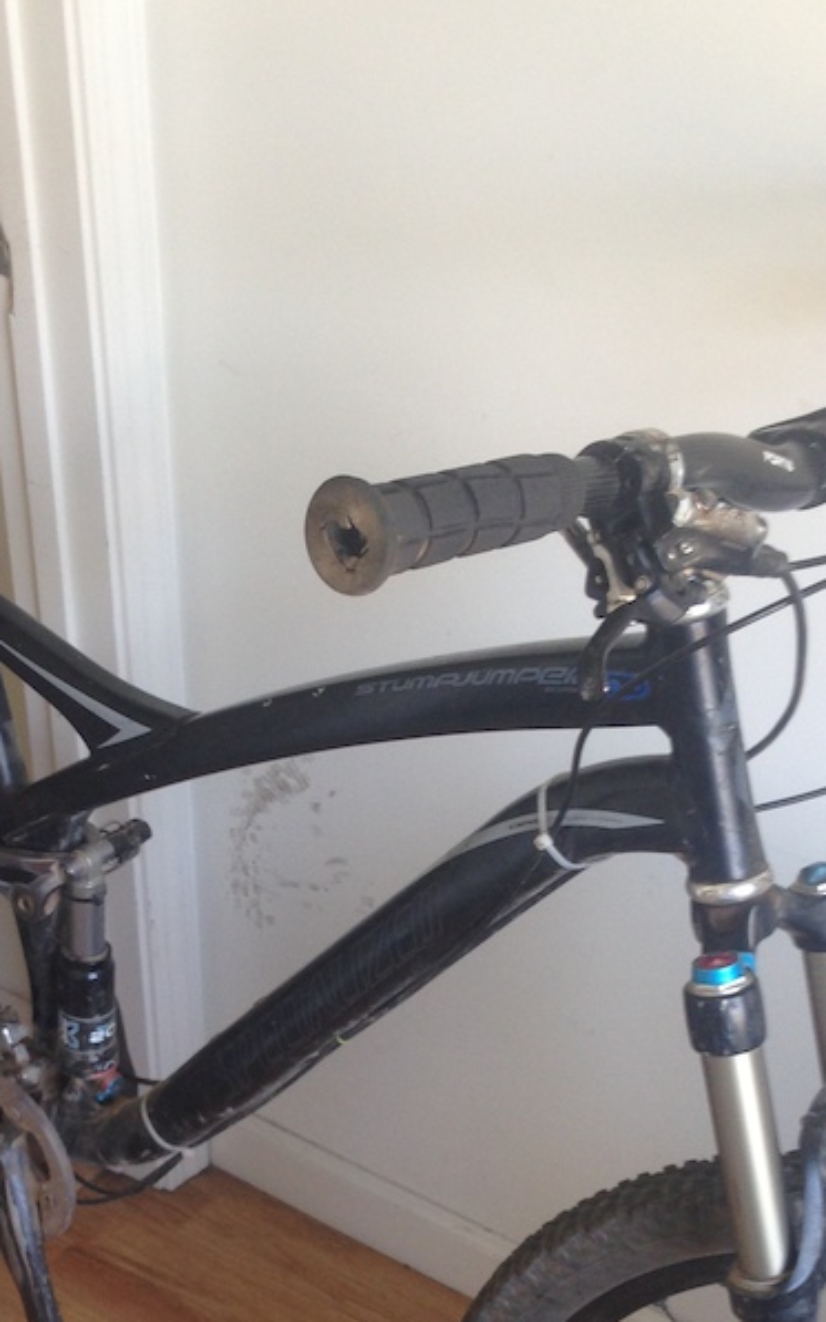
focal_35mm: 60
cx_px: 257
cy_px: 948
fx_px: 2162
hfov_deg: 21.5
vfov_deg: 33.5
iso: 64
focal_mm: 4.12
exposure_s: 1/30
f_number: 2.4
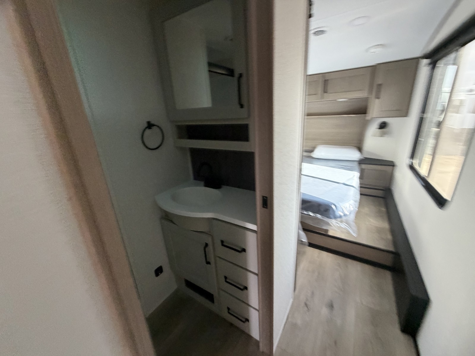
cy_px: 178
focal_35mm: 14
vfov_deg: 85.7
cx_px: 238
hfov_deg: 102.1
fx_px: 192
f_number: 2.2
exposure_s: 1/60
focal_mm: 2.22
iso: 320
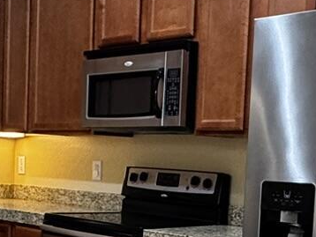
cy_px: 226
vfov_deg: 18.1
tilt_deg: -4.7
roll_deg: -2.2
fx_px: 731
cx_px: 149
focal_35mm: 80
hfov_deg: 24.4
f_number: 2.2
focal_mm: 2.22
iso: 250
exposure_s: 1/60
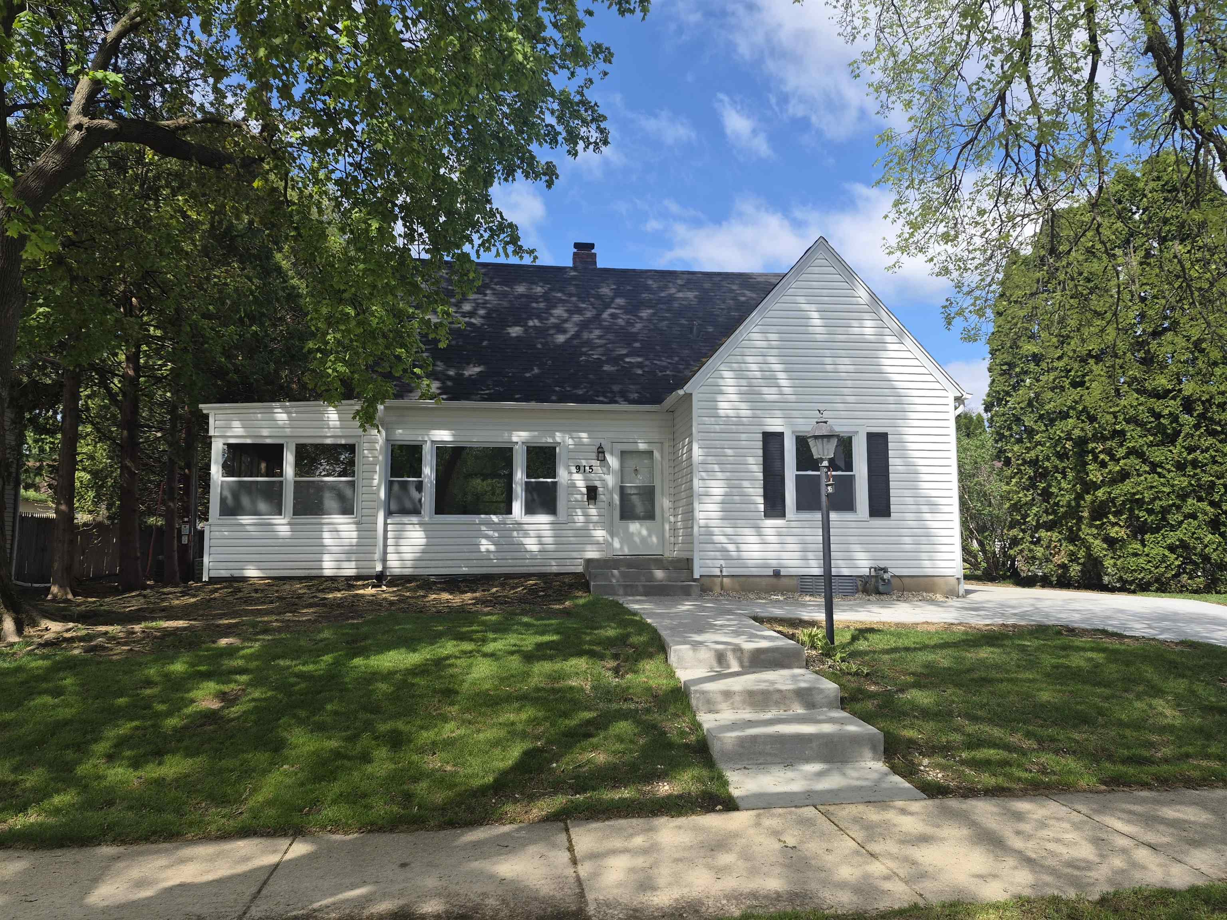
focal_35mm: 23
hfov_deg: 73.9
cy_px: 460
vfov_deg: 58.9
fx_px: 815
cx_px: 614
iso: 80
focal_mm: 5.4
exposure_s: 1/2728
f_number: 1.8
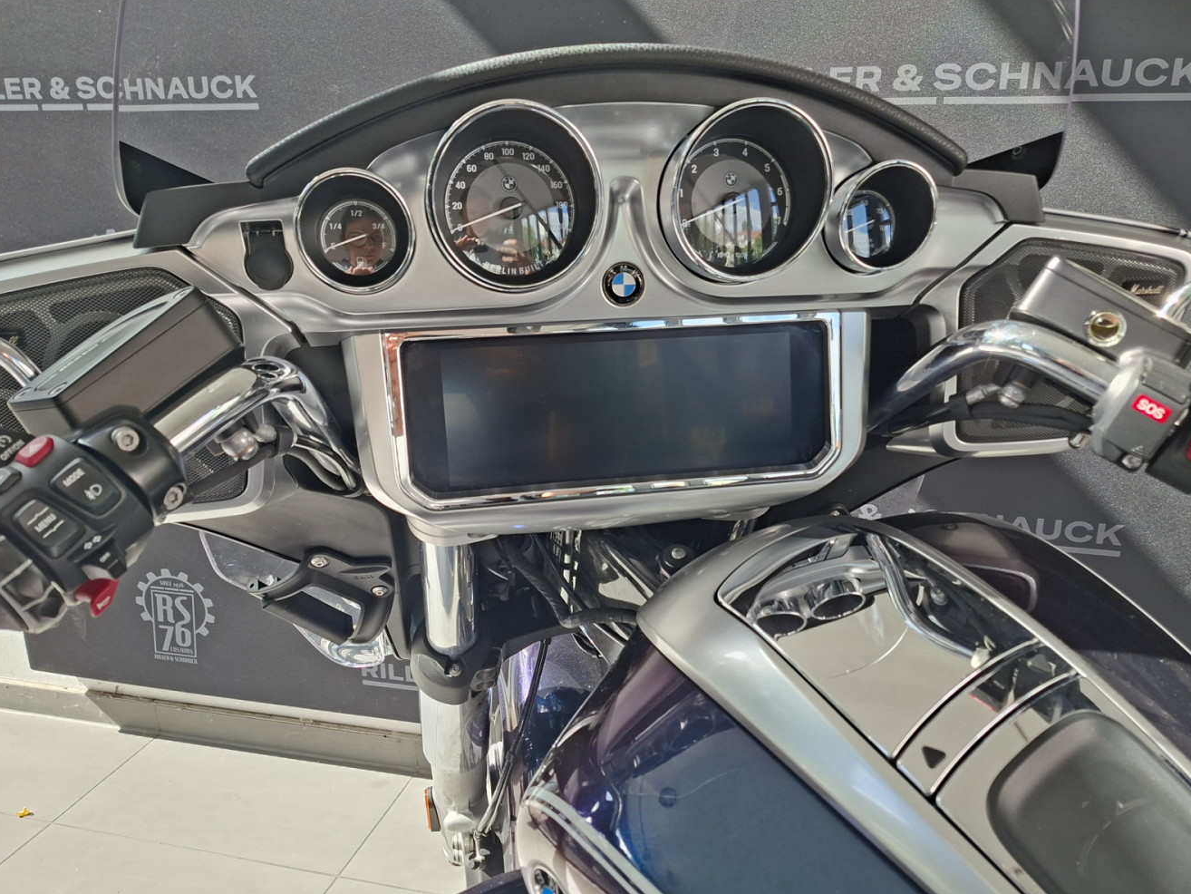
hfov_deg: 63.4
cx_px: 618
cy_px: 460
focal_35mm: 28
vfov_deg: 49.8
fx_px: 964
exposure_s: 1/257
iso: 40
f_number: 1.8
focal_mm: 5.54
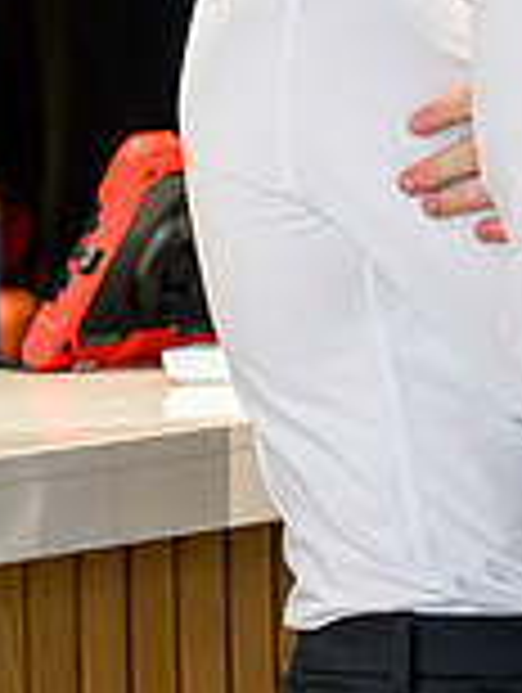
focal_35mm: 488
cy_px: -43
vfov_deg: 4.0
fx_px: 9785
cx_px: 1179
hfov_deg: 3.0
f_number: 3.2
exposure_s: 1/320
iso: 4000
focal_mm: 135
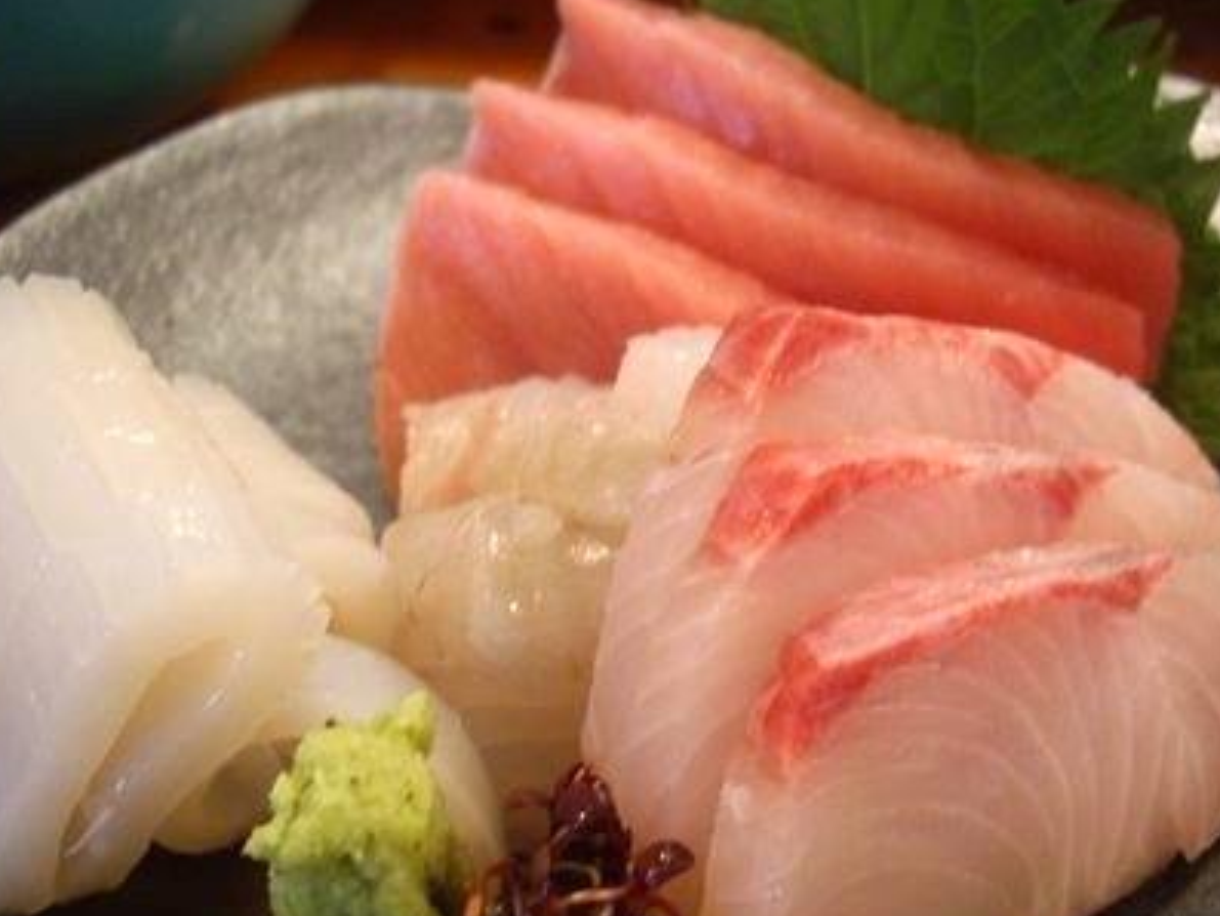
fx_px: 1727
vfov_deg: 29.6
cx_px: 695
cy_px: 563
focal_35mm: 49
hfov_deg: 38.8
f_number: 2.8
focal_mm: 7.9
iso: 400
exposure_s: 1/40
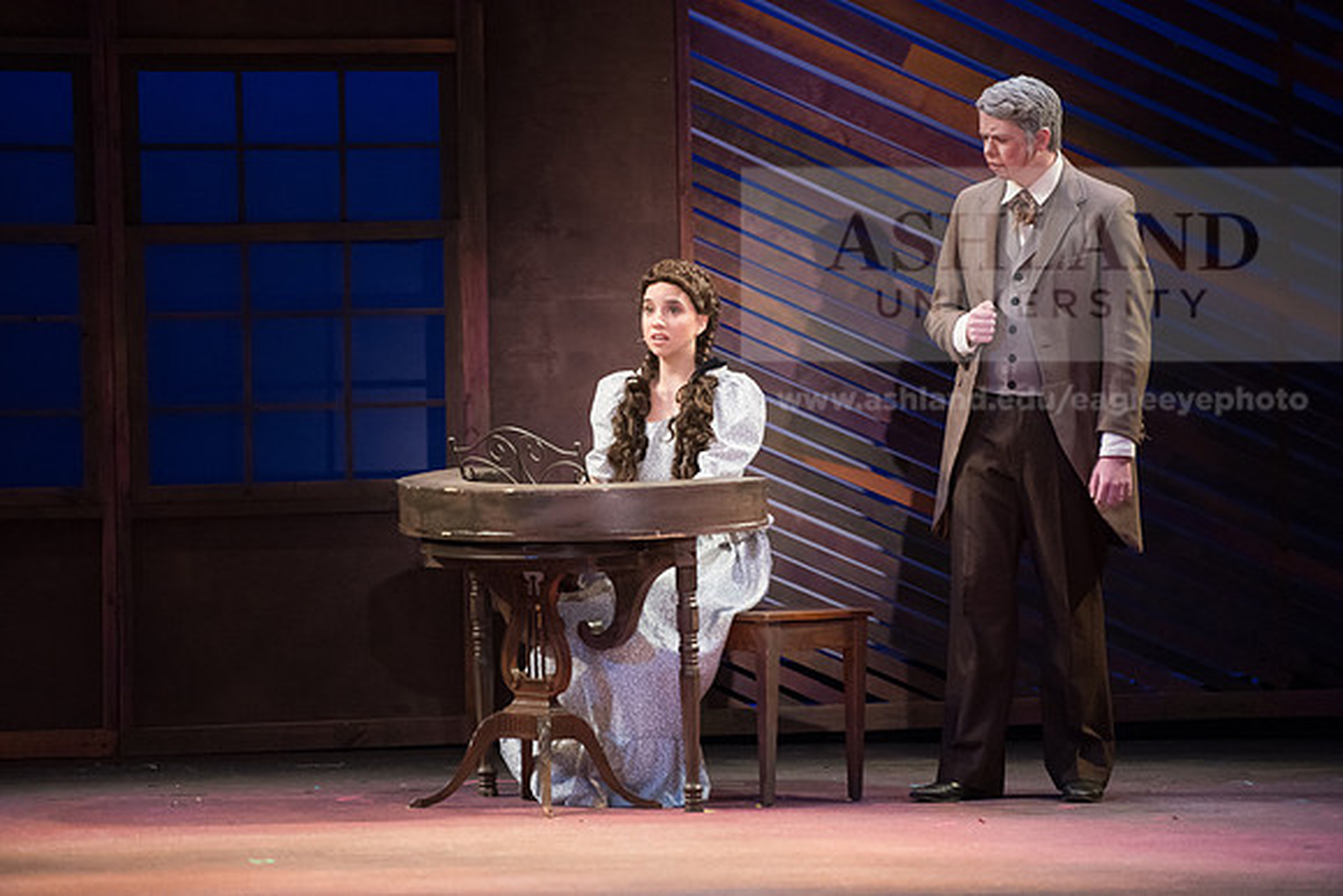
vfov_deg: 6.9
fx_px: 7463
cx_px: 672
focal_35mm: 200
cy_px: 448
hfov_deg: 10.3
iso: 3200
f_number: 3.2
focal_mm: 200
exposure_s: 1/400
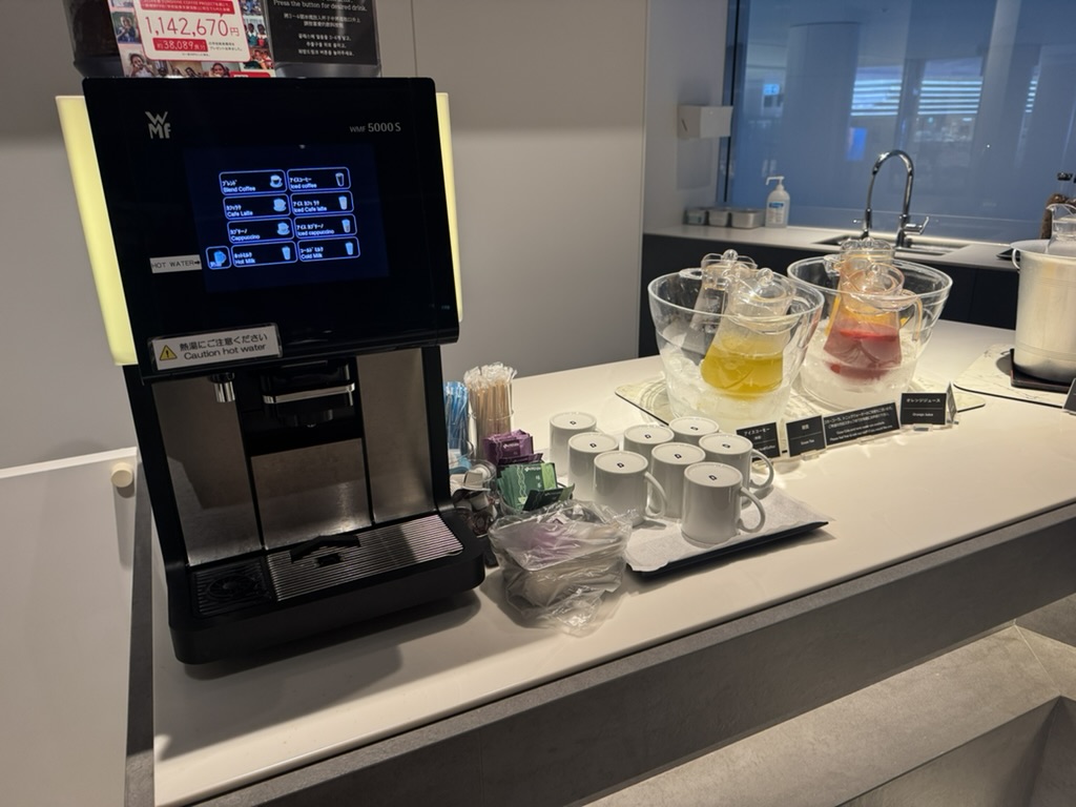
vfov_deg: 56.8
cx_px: 538
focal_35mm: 24
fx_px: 746
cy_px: 404
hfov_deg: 71.6
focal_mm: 6.76
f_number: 1.78
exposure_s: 1/100
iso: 200
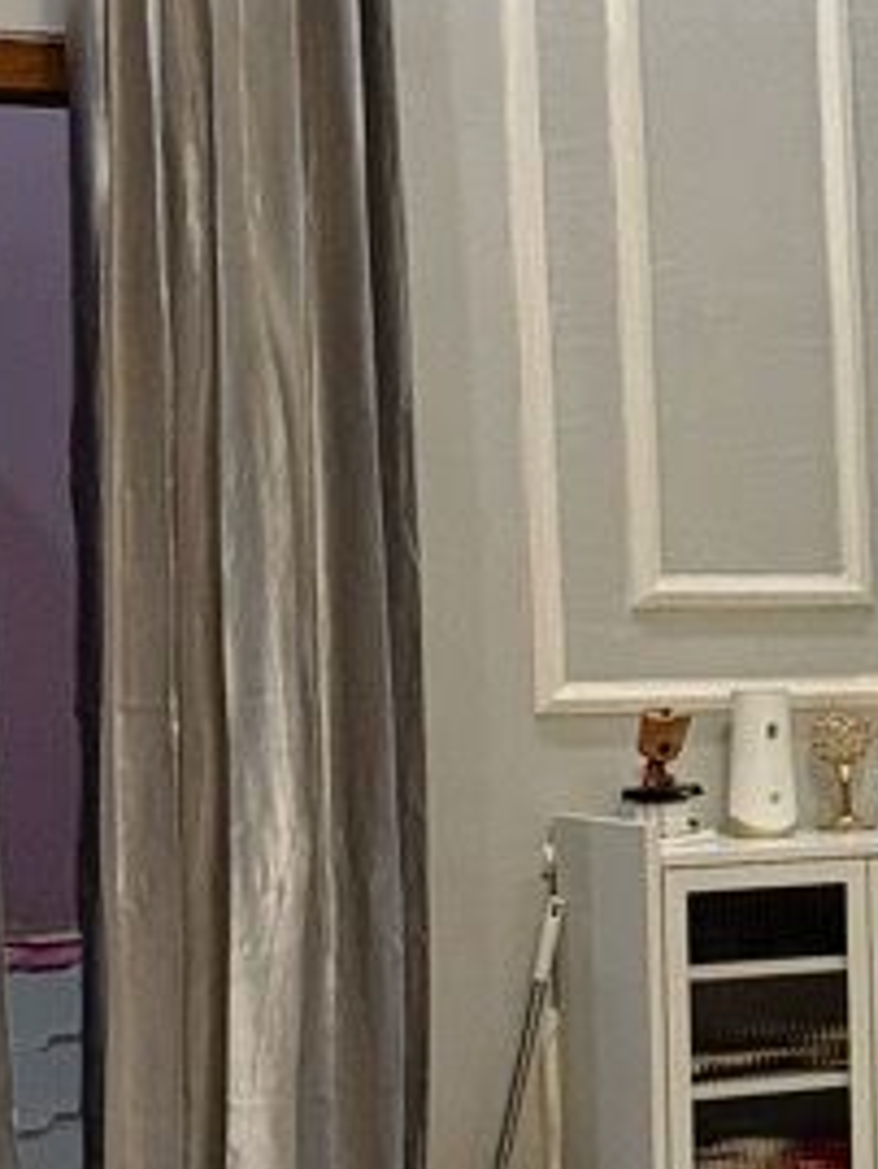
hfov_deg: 11.9
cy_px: 717
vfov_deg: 17.2
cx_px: 1613
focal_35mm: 114
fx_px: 3852
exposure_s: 1/50
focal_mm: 6.76
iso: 320
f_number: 1.78
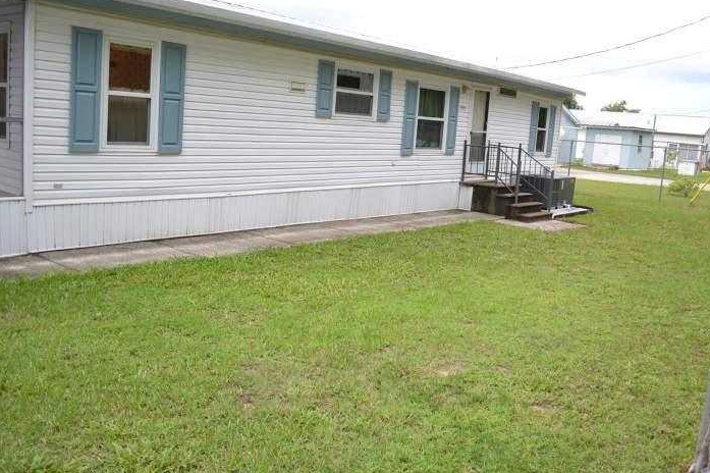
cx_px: 374
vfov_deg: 42.3
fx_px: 611
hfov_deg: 60.3
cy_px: 217
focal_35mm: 31
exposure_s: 1/125
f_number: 5.6
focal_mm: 18
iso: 360
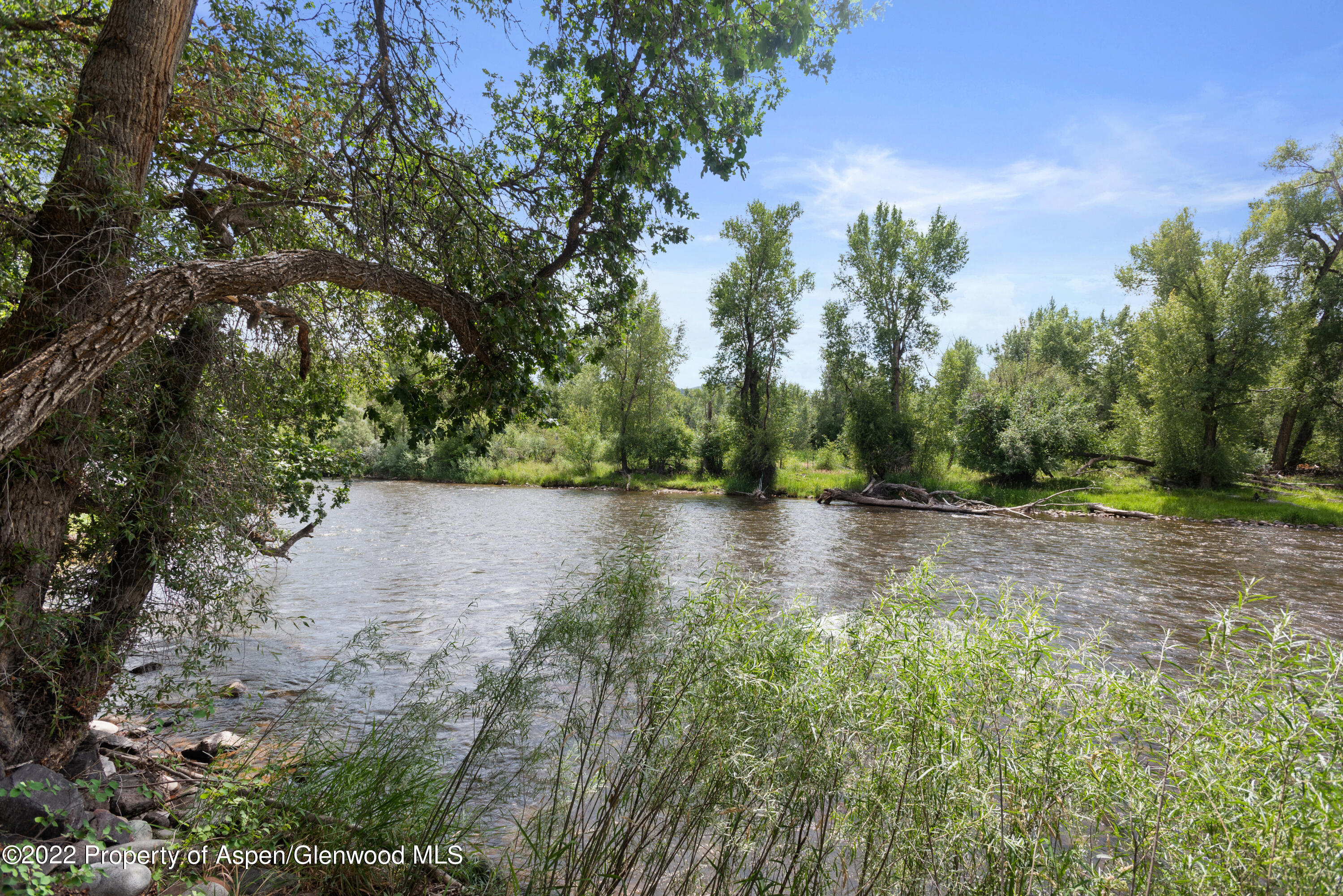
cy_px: 448
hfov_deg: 93.3
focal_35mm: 17
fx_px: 634
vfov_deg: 70.5
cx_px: 672
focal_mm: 17
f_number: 7.1
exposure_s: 1/125
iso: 200
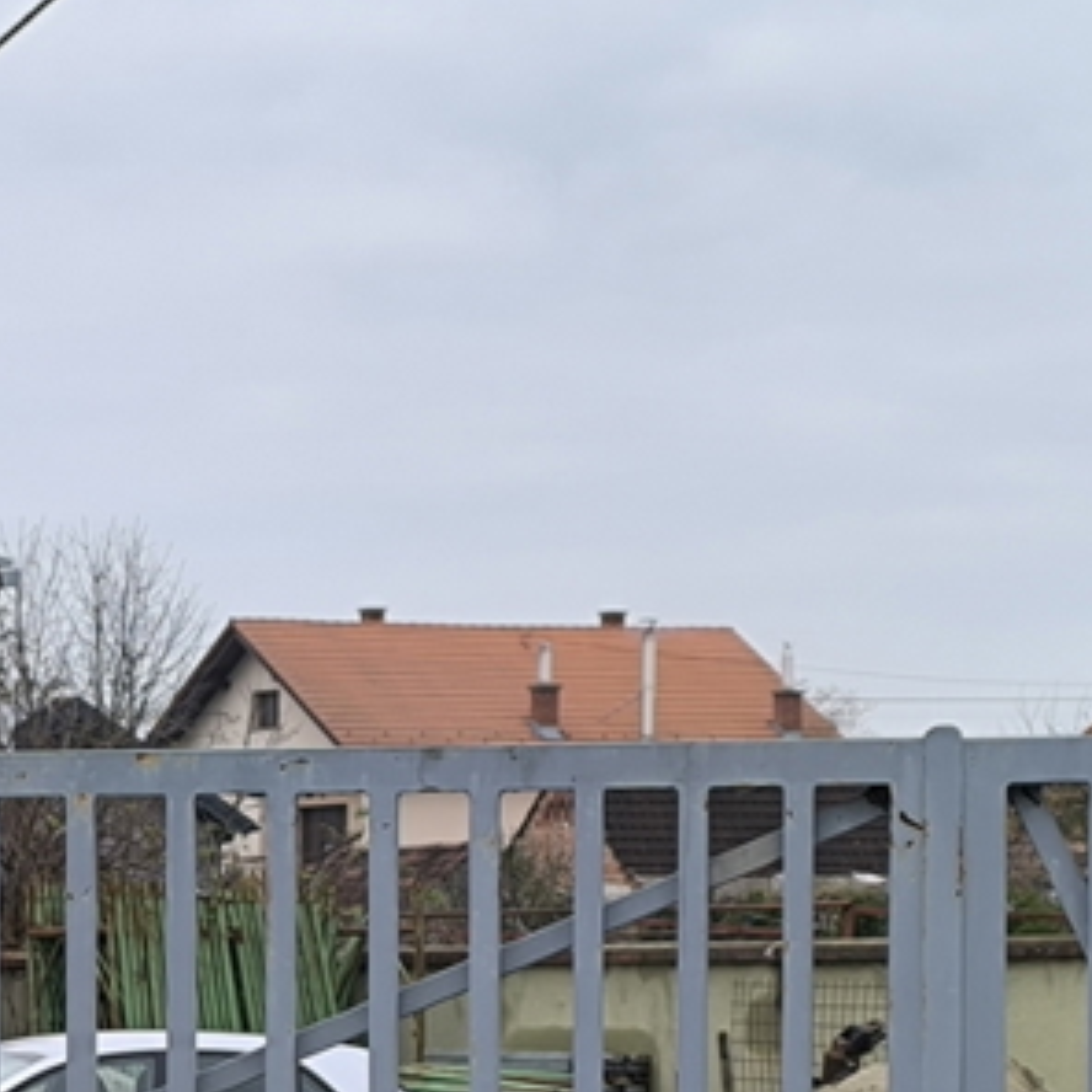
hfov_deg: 10.2
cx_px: -686
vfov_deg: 10.5
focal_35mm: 165
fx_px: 5889
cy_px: 1155
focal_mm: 6.14
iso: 50
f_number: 1.65
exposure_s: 1/224
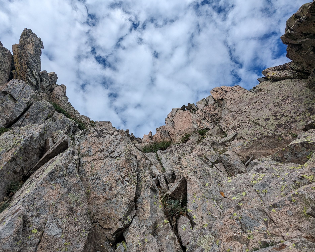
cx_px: 148
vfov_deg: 77.0
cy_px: 127
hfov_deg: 89.5
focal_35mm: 17
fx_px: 158
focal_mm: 2.35
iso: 50
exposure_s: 1/1754
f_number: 2.2
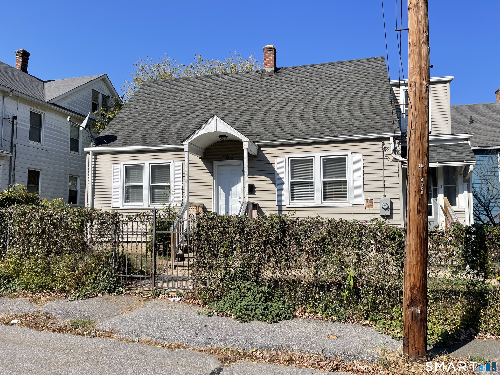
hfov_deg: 69.4
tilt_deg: +4.7
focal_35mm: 25
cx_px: 250
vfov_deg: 54.9
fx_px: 361
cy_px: 188
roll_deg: -0.9
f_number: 1.6
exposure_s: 1/3922
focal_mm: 5.1
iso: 32
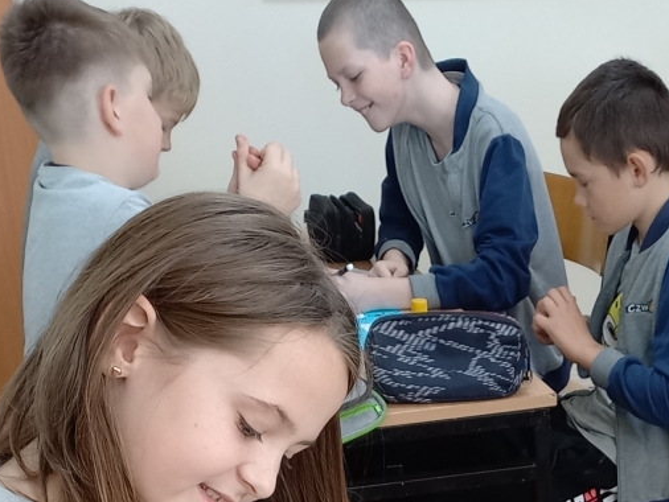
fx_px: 1528
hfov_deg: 24.0
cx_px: 596
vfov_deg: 16.7
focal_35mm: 79
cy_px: 787
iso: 250
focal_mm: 4.65
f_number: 1.8
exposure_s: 1/50
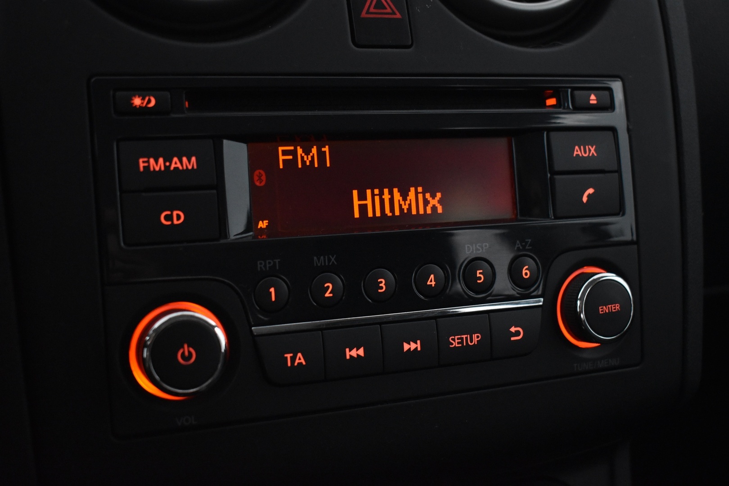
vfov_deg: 29.9
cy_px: 243
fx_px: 911
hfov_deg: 43.6
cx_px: 364
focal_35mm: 45
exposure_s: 1/50
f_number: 4.2
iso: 3200
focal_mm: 30
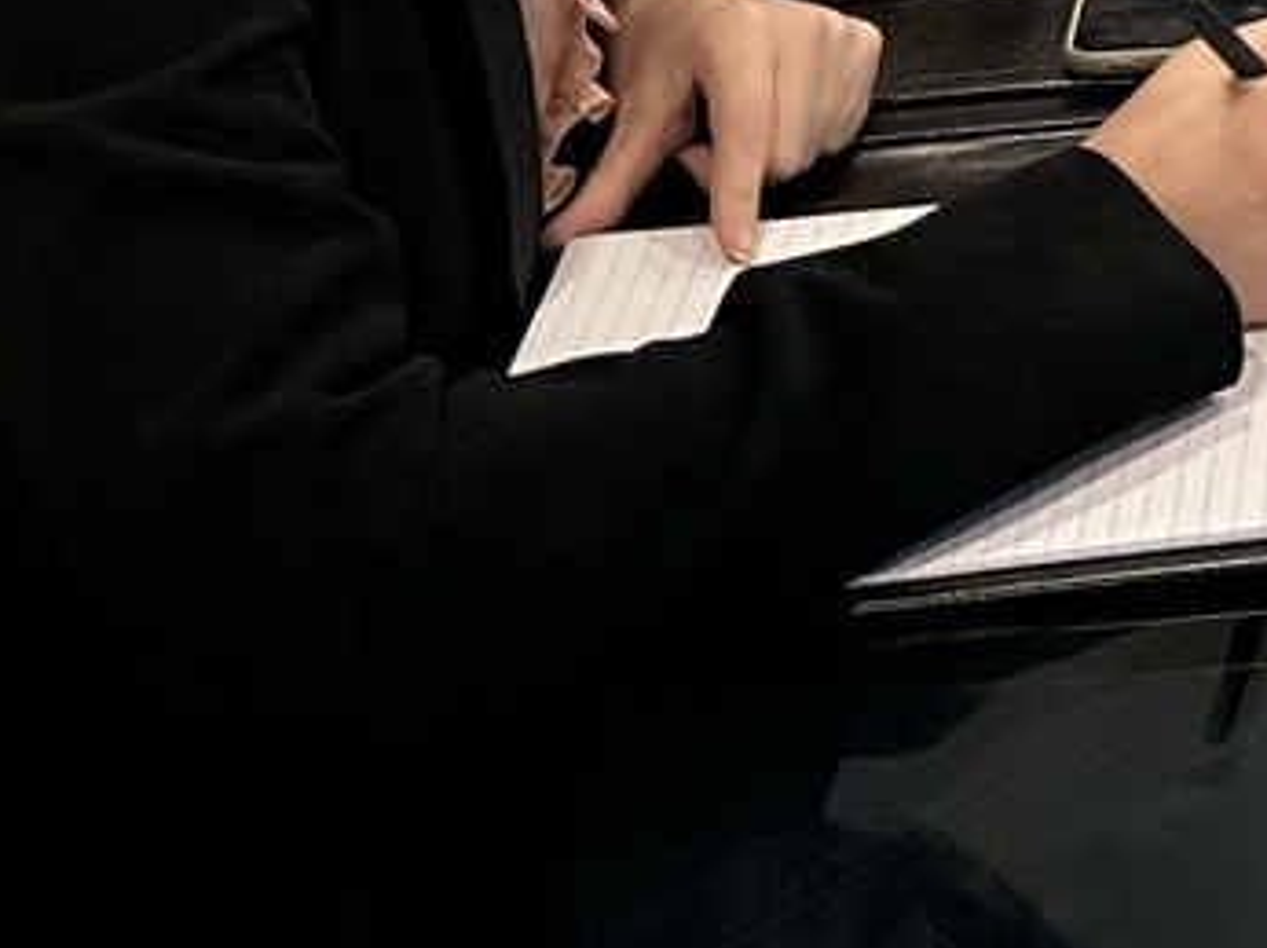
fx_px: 4060
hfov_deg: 14.5
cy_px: -1014
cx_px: 2567
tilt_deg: -13.4
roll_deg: -1.7
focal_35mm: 111
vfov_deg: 11.8
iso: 200
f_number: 1.78
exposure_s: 1/120
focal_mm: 6.86
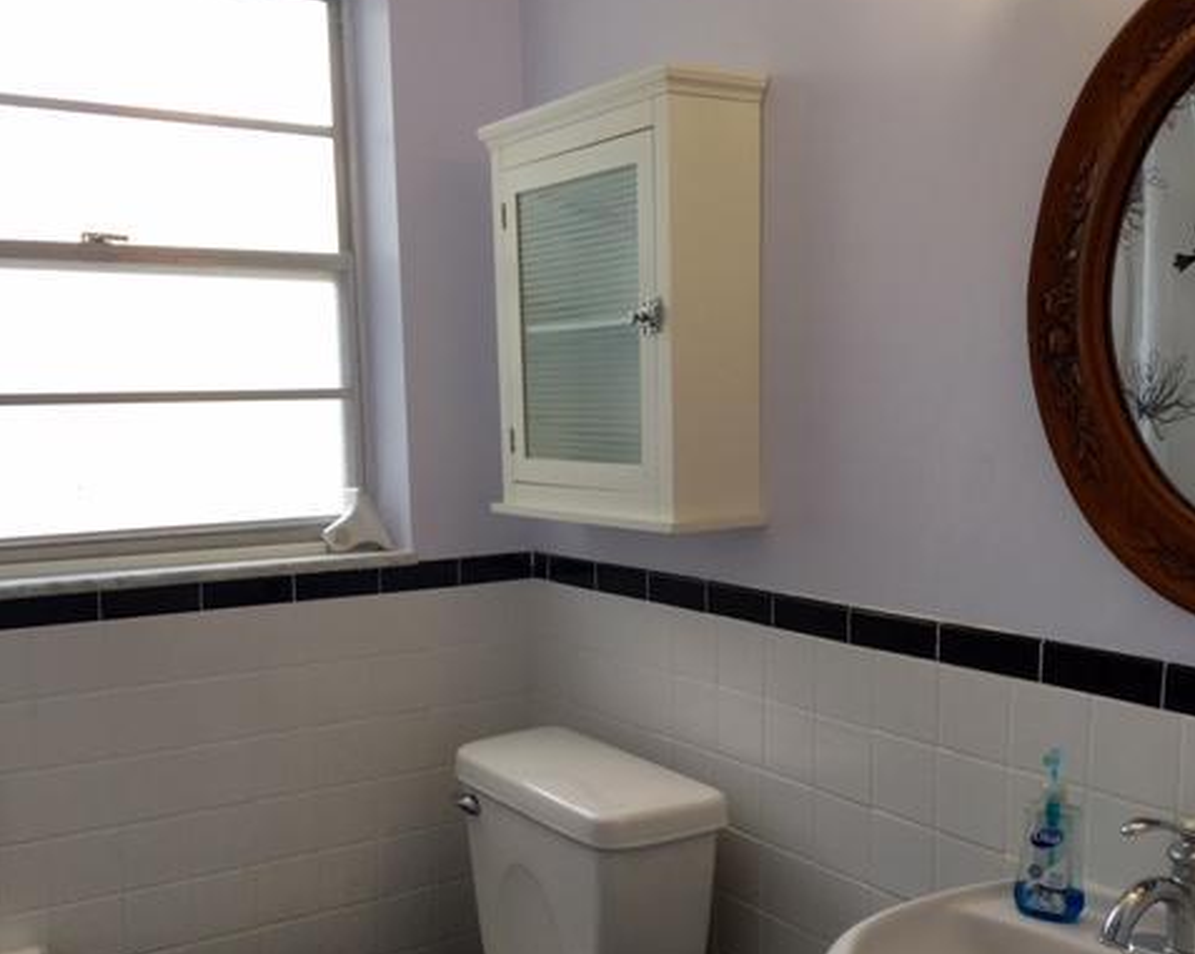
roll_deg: +0.0
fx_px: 1343
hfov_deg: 48.0
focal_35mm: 38
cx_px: 599
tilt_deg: -9.2
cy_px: 603
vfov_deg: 38.8
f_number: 2.2
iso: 32
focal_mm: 4.15
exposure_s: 1/120
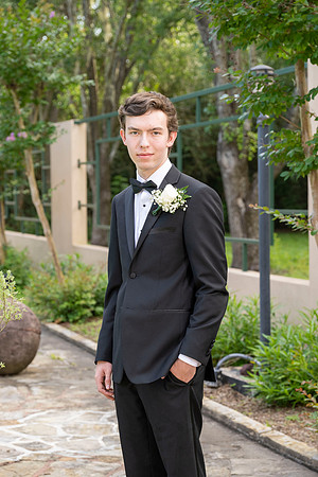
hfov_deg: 17.7
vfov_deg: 26.3
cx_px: 159
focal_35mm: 77
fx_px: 1020
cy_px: 238
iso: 500
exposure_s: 1/200
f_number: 5
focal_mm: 77
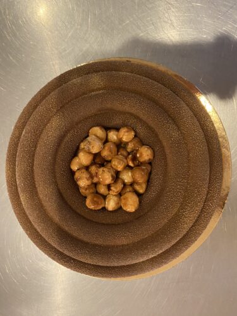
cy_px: 158
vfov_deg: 67.3
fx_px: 237
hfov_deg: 53.1
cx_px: 118
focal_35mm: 26
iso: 500
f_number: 1.8
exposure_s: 1/33
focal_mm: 4.25
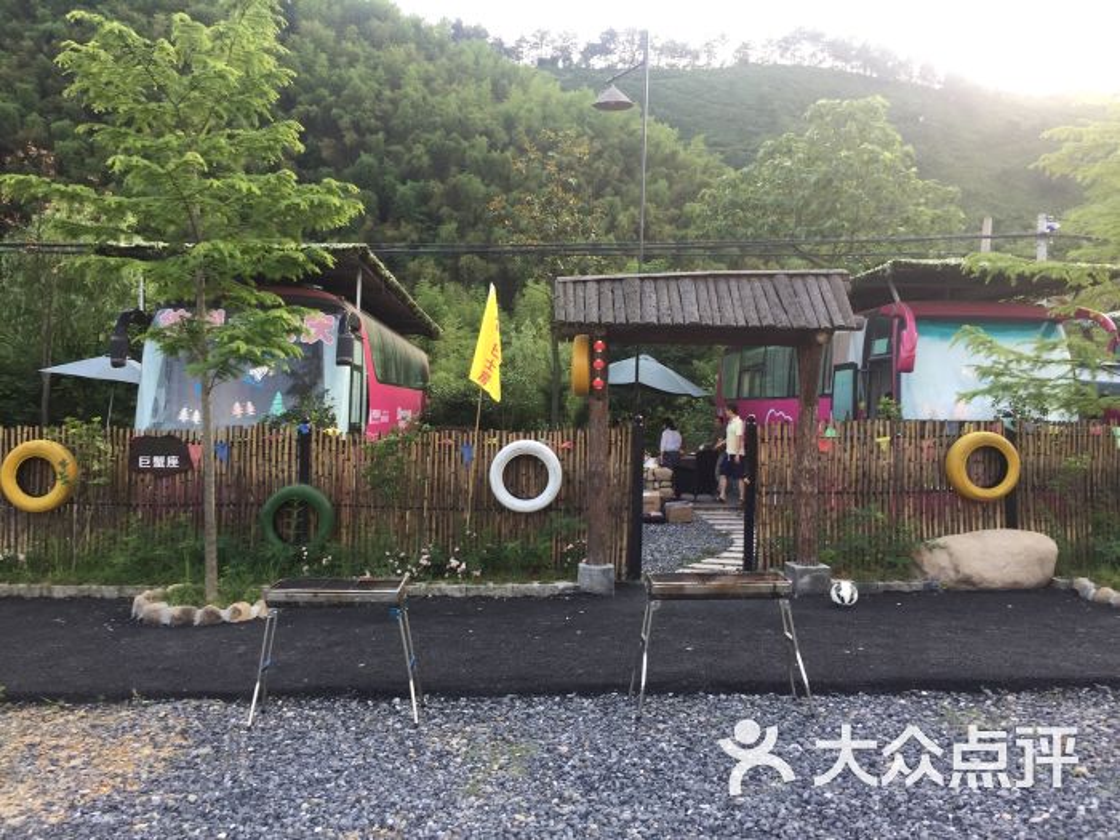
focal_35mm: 29
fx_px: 938
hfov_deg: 61.7
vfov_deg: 48.2
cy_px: 420
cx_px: 560
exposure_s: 1/100
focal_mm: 4.15
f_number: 2.2
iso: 32
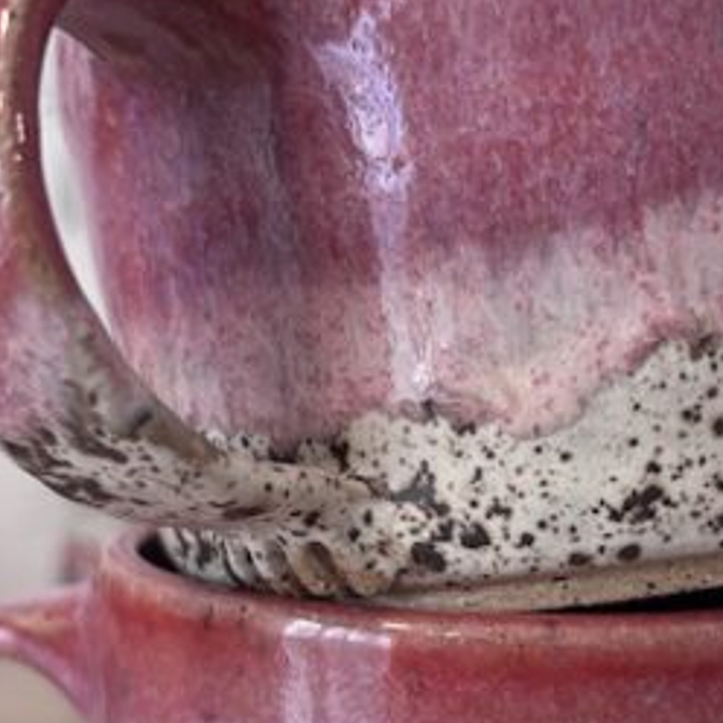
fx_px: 1749
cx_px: 426
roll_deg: -2.0
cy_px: 528
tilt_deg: -9.2
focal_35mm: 74
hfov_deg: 23.3
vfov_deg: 23.2
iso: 200
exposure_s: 1/60
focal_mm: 5.96
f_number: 1.6
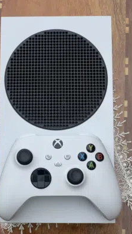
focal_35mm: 57
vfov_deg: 36.6
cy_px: 117
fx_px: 355
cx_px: 57
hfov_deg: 21.1
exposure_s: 1/623
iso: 16
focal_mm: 6
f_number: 2.4
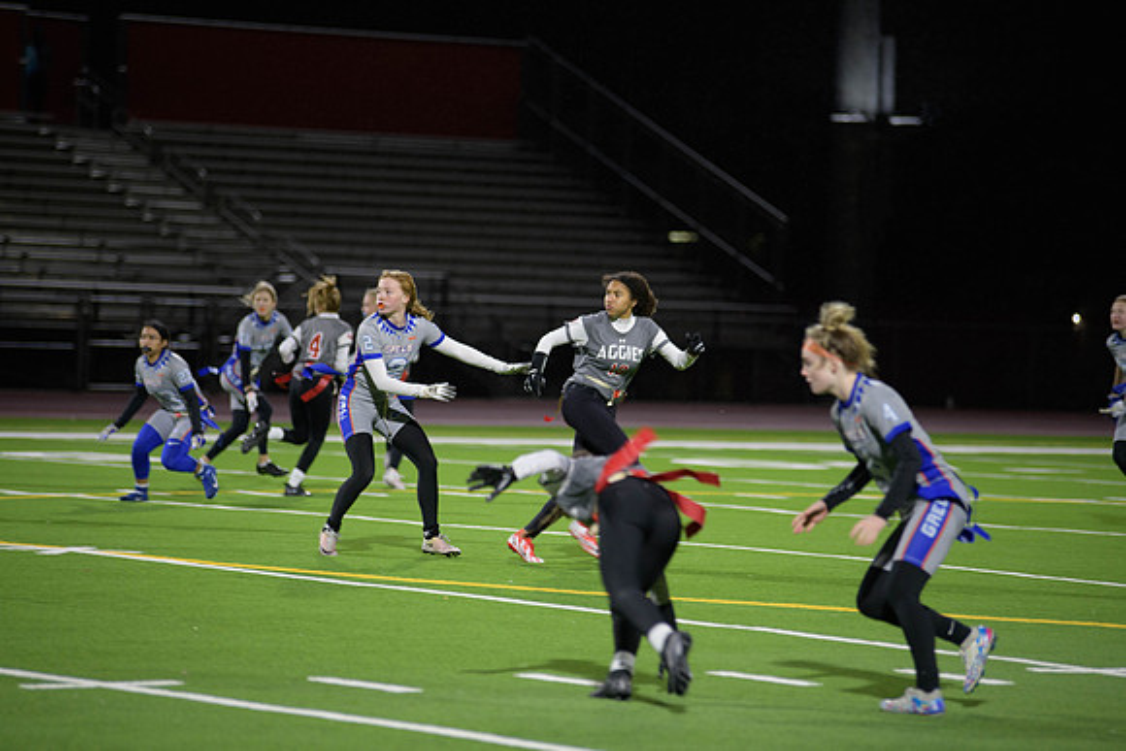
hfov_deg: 11.7
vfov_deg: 7.9
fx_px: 5475
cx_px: 563
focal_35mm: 175
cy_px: 376
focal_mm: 175
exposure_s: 1/200
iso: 1000
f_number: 2.8
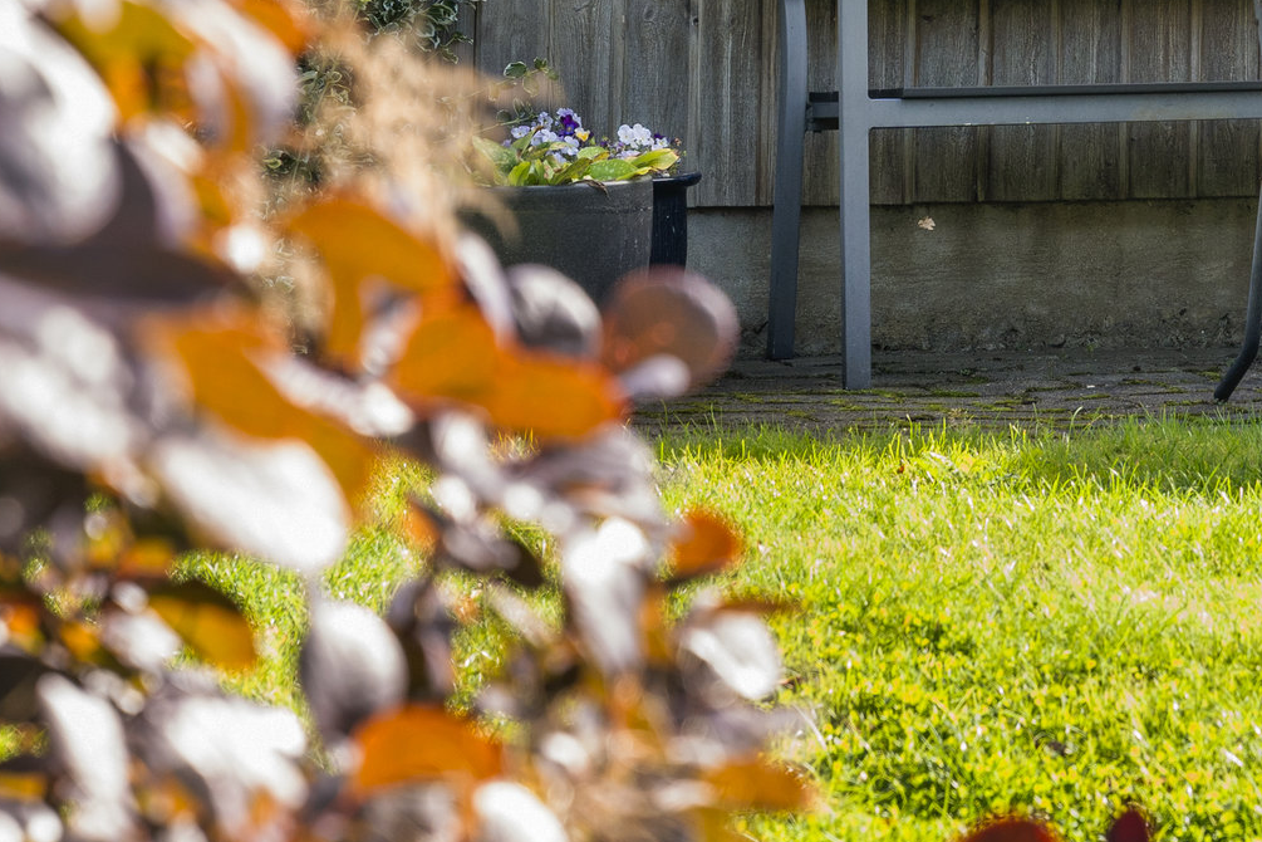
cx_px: 981
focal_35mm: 209
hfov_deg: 9.8
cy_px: -226
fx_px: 7326
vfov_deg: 6.5
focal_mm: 70
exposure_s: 1/160
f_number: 6.3
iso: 400
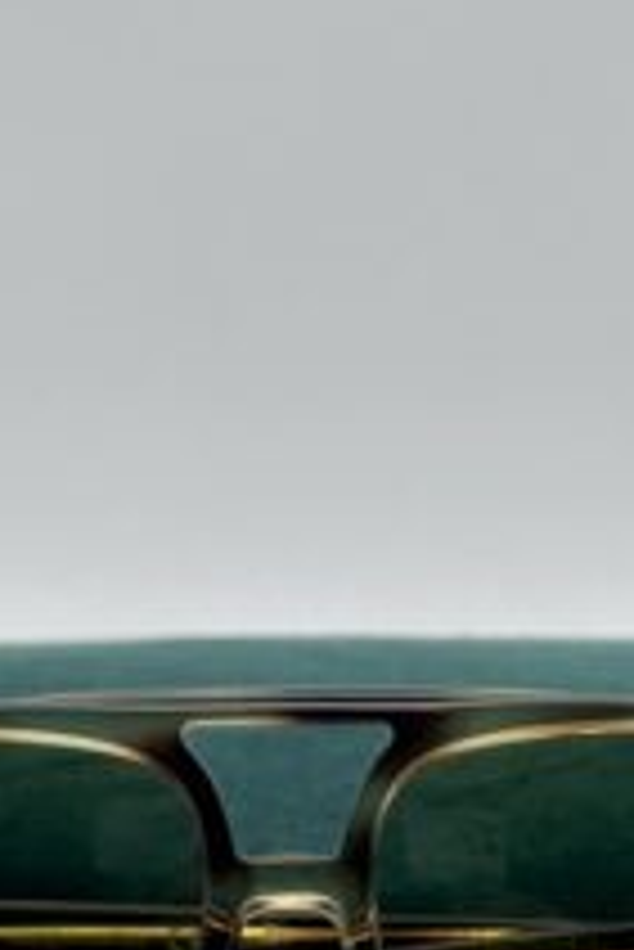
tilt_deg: -9.6
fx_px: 3455
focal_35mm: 131
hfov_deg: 10.5
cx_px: 355
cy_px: 1144
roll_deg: +0.5
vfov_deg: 15.1
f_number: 1.5
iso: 40
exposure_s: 1/185
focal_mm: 5.7
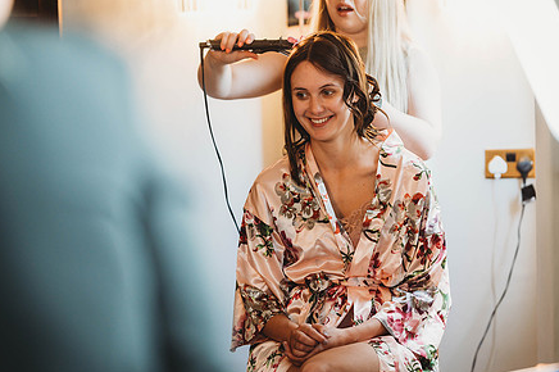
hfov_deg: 18.1
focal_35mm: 113
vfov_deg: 12.1
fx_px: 1753
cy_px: 131
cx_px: 359
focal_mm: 85
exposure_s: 1/160
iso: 400
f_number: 1.8
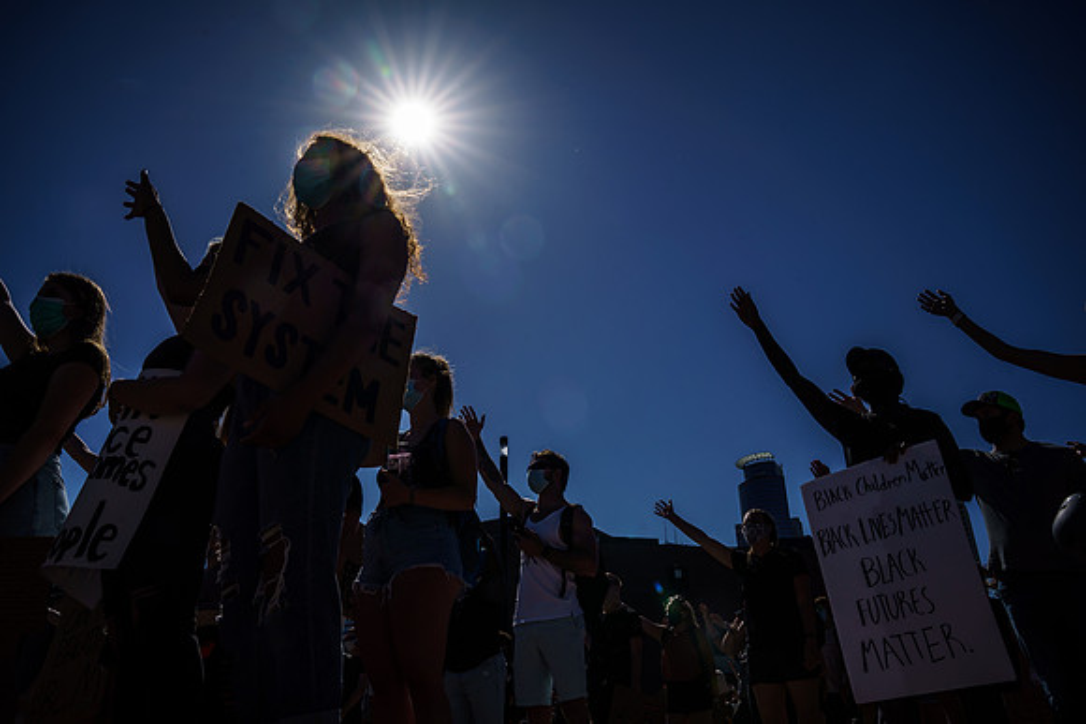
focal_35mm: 27
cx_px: 543
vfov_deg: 47.6
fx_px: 821
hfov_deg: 67.0
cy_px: 362
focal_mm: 27.2
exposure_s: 1/1250
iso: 200
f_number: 13
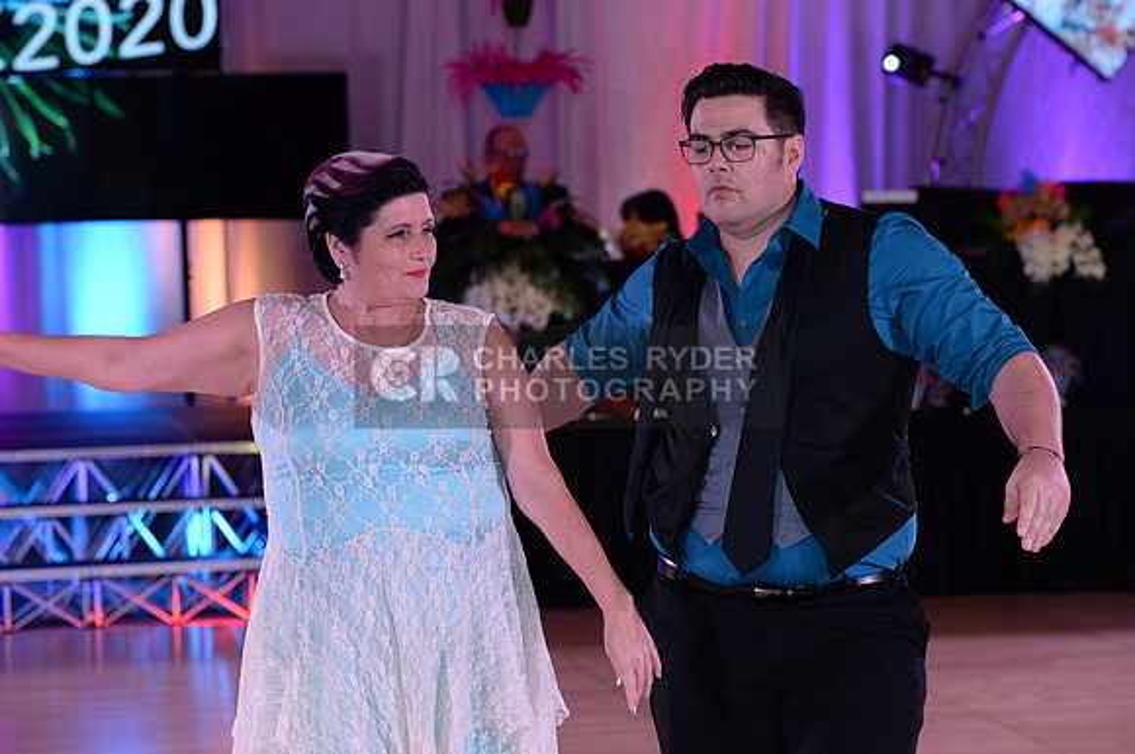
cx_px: 568
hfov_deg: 20.0
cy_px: 377
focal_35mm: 102
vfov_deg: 13.4
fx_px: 3211
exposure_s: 1/250
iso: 2000
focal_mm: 102
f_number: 4.5
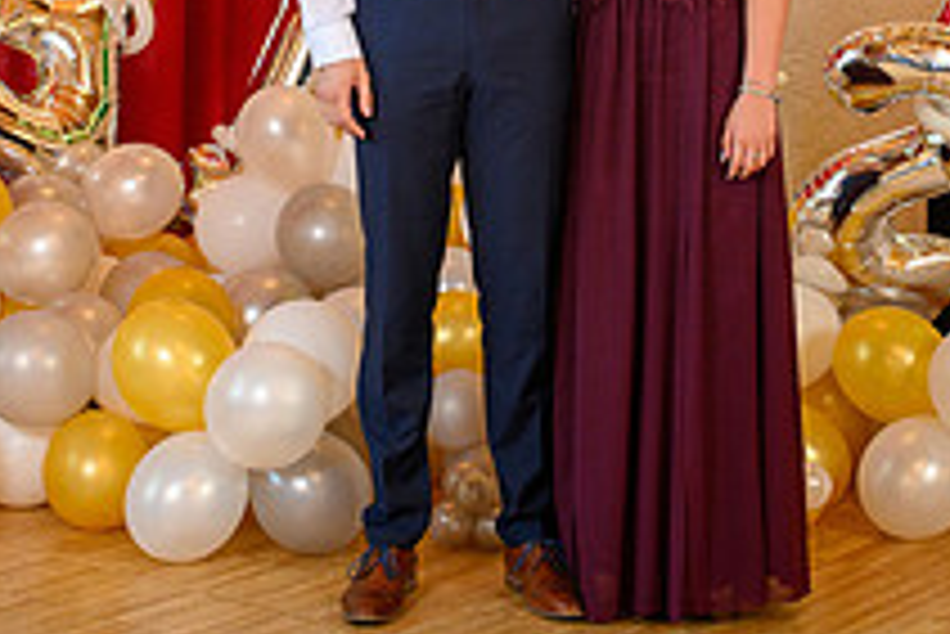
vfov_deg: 13.9
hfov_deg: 21.2
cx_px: 468
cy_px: -103
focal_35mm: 96
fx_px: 2535
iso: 1250
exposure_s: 1/100
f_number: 3.5
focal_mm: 35
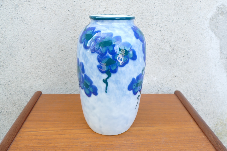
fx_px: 221
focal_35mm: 35
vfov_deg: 37.9
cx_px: 114
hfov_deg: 54.4
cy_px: 76
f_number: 3.1
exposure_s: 1/100
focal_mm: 12.9
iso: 125
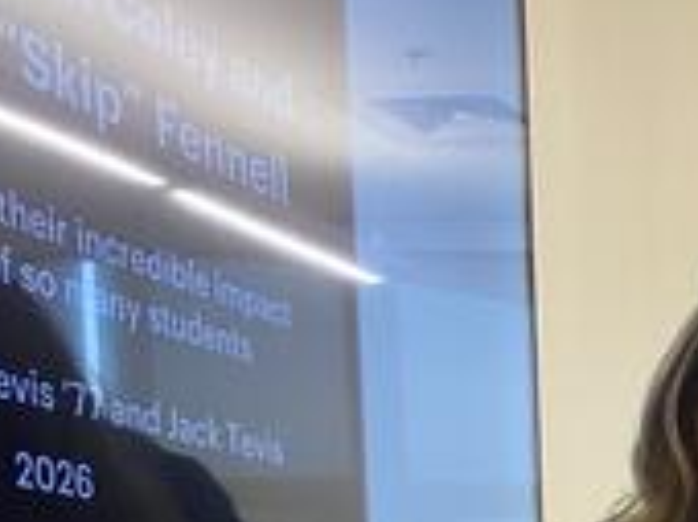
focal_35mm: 98
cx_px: 1277
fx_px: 1973
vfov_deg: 13.5
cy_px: 945
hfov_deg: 16.6
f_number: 1.8
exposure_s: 1/60
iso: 100
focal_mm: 4.25
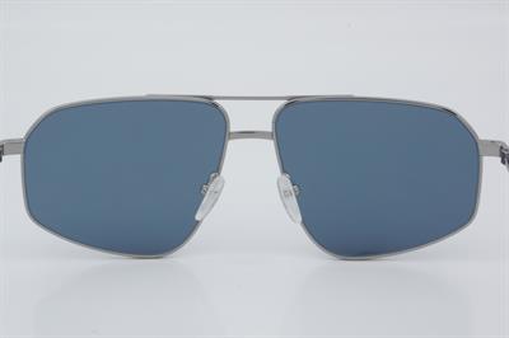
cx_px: 254
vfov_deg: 16.5
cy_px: 169
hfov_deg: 24.6
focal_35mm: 82
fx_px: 1165
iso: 100
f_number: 32
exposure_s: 1/4
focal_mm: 55
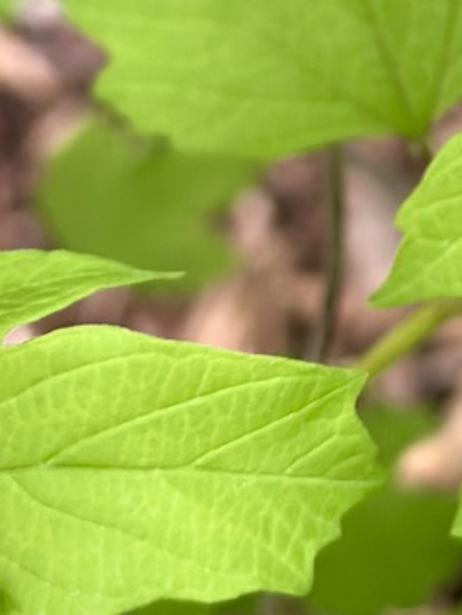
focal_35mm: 186
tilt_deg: -47.2
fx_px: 3308
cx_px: 719
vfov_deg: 10.4
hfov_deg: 7.8
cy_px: -223
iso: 80
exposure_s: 1/225
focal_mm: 6.86
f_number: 1.78
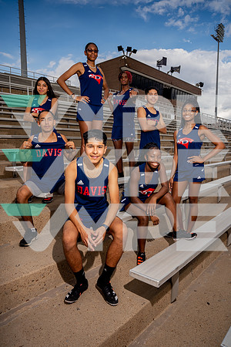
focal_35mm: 24
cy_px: 174
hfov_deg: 53.1
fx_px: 231
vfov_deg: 73.7
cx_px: 116
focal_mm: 24
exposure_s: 1/250
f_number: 6.3
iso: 80
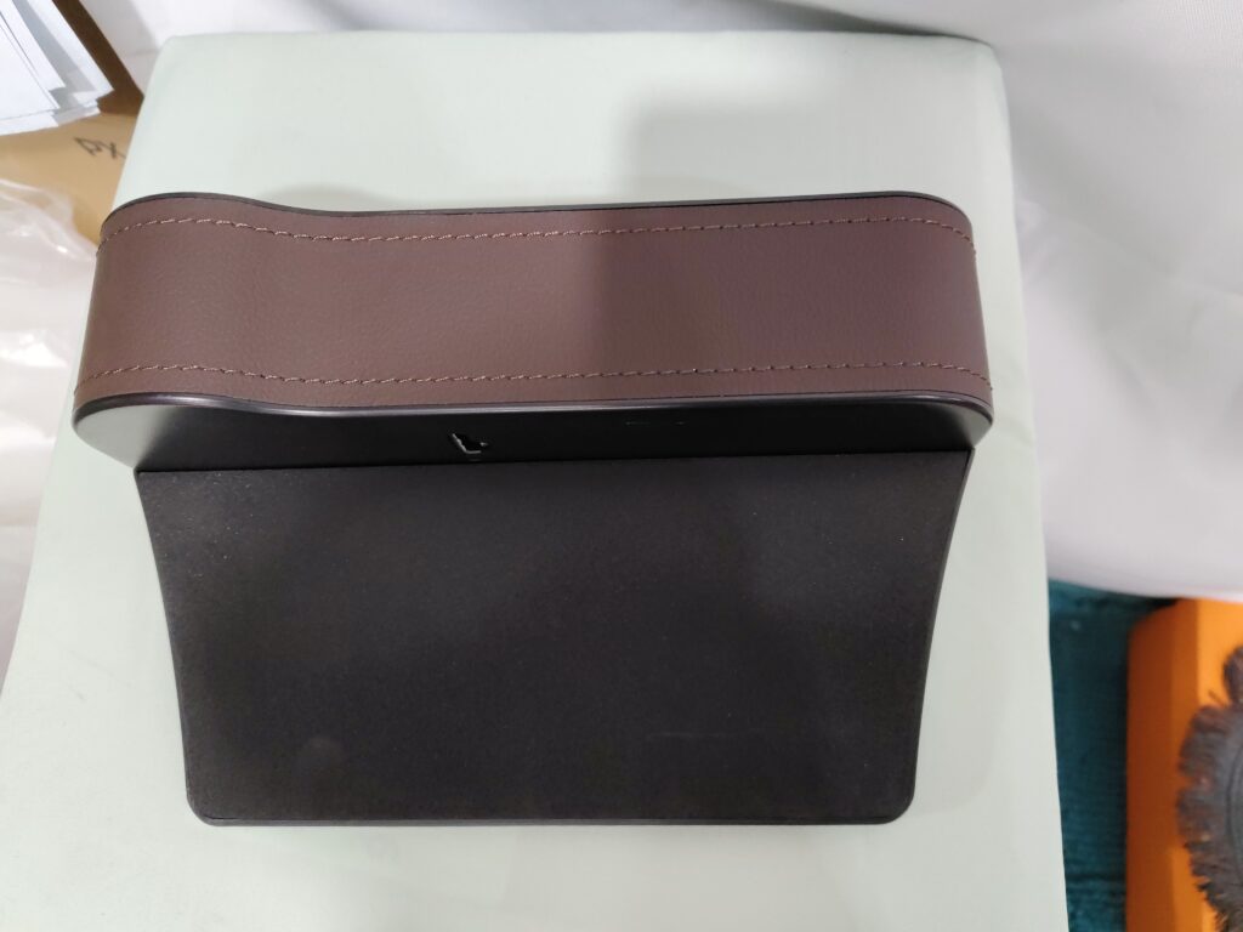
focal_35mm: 23
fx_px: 826
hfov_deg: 73.9
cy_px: 466
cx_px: 622
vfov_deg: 58.9
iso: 1148
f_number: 1.88
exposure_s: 1/100
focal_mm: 5.56
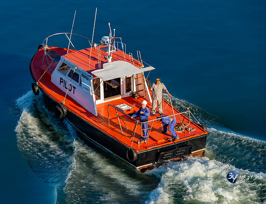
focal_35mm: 196
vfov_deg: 7.7
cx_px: 106
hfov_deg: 10.0
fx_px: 1518
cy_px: 90
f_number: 7.1
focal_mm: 160
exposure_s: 1/200
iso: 100
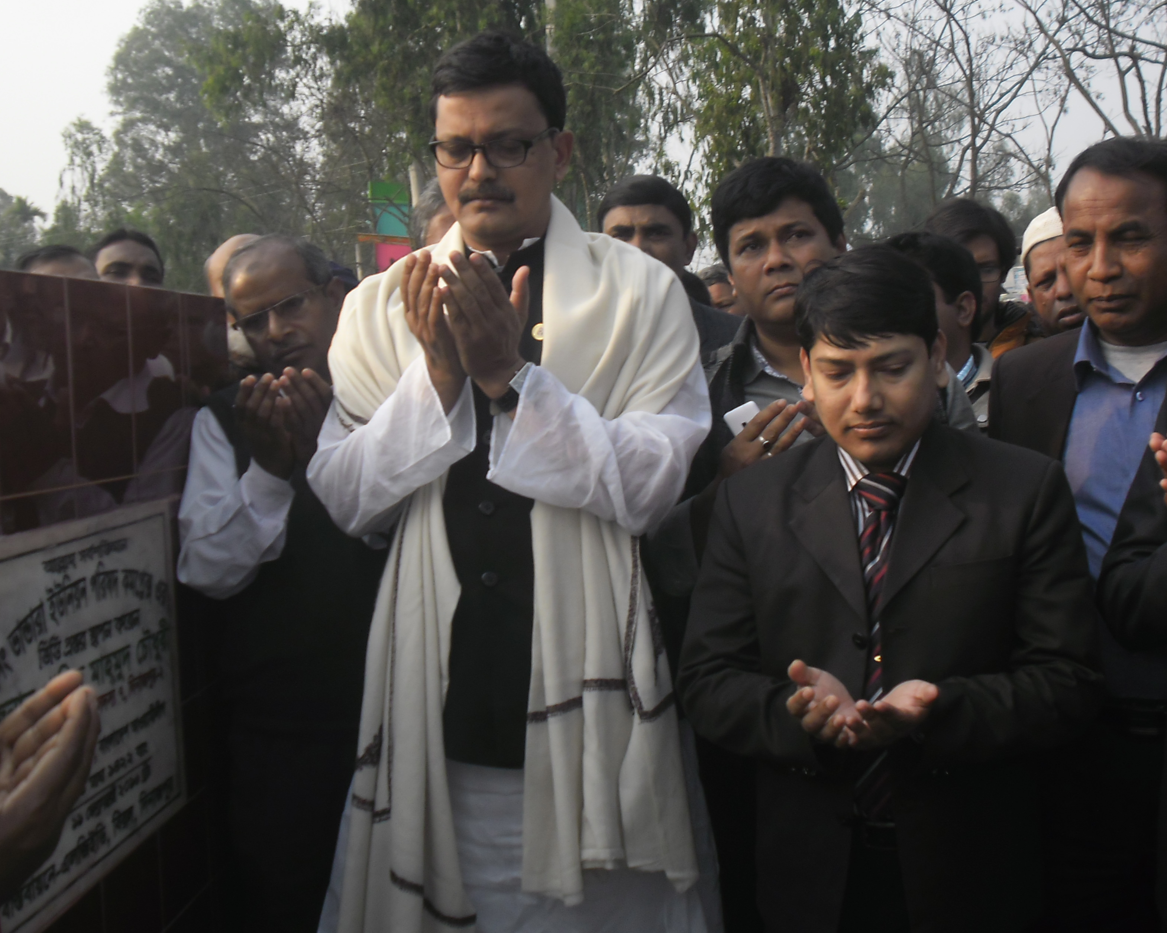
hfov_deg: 40.3
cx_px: 645
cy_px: 459
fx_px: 1589
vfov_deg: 32.7
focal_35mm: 46
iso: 80
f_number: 4
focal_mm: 6.6
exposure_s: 1/66
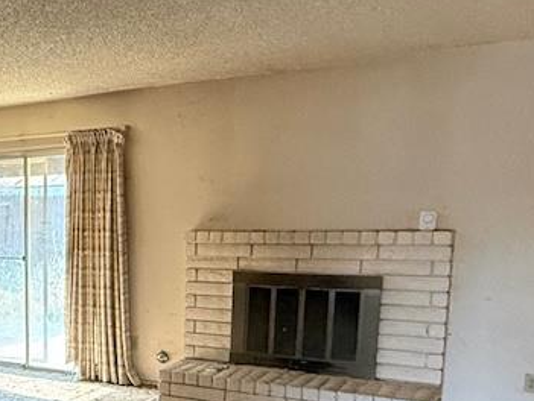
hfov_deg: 31.4
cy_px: 325
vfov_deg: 28.0
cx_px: -106
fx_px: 788
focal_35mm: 51
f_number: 2.2
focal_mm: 2.22
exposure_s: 1/75
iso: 320
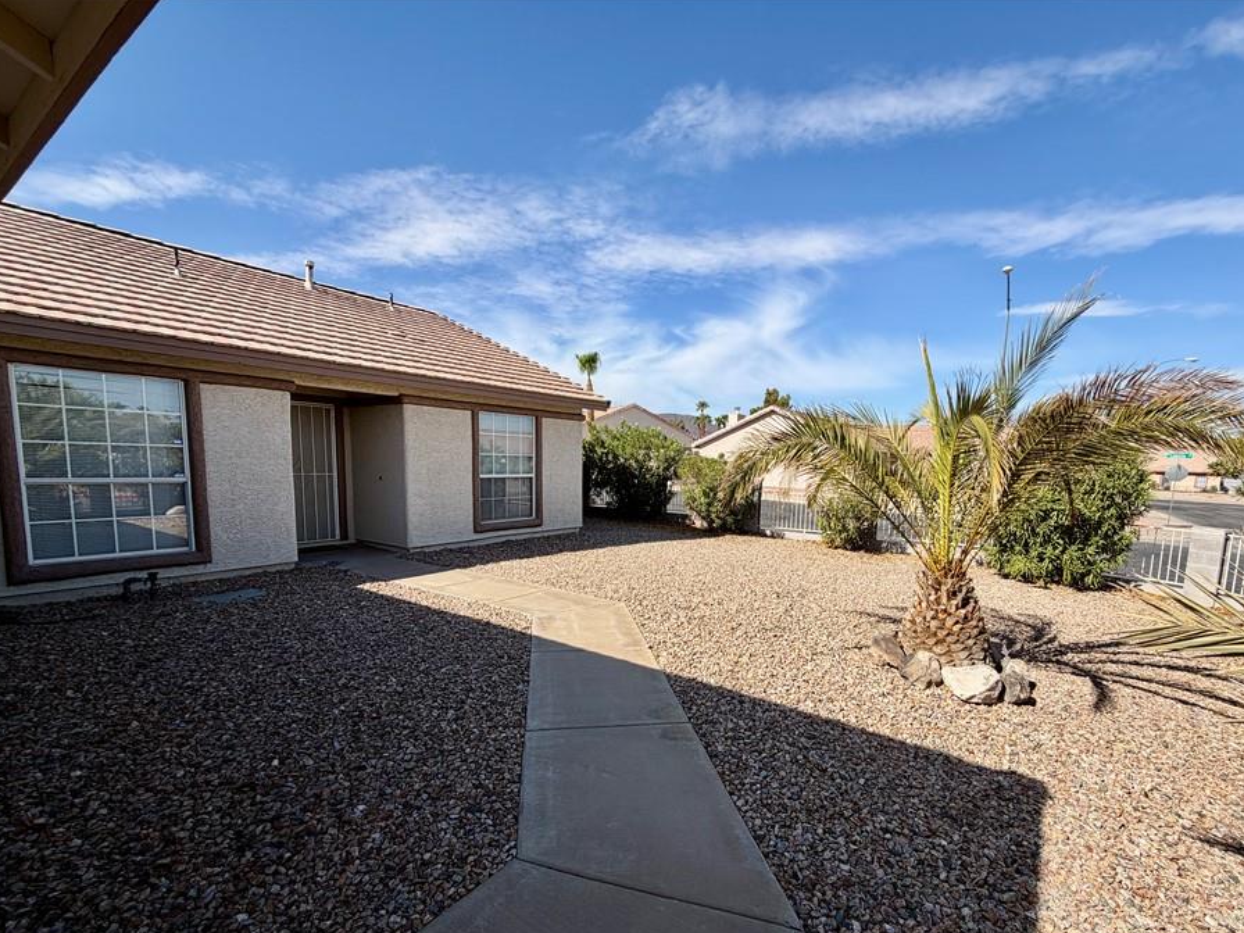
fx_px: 575
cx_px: 672
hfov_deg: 94.3
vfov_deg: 77.7
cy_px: 528
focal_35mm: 16
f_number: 2.2
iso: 20
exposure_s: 1/830
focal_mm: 2.22
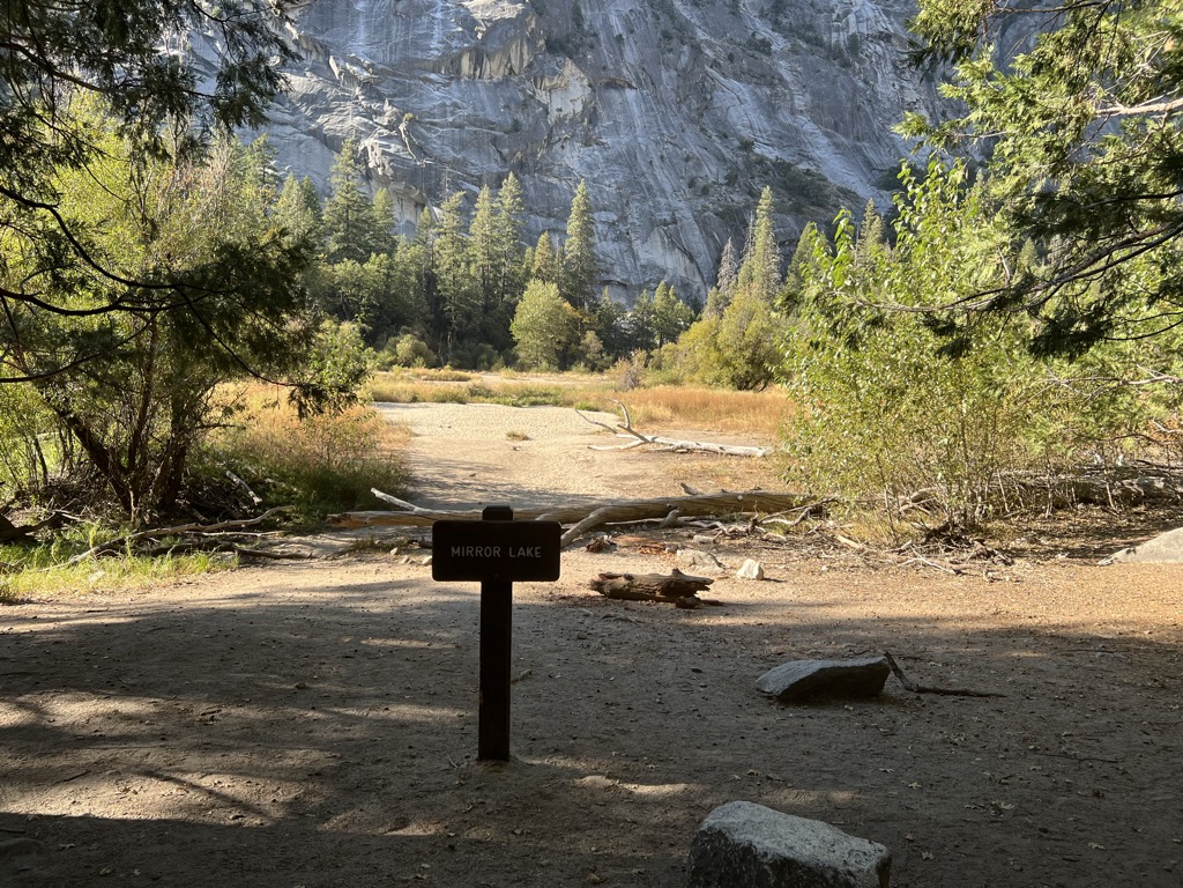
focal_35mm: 26
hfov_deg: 67.3
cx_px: 592
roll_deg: -1.4
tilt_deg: -5.6
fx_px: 889
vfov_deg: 53.1
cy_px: 444
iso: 50
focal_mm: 5.7
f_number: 1.5
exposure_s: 1/833
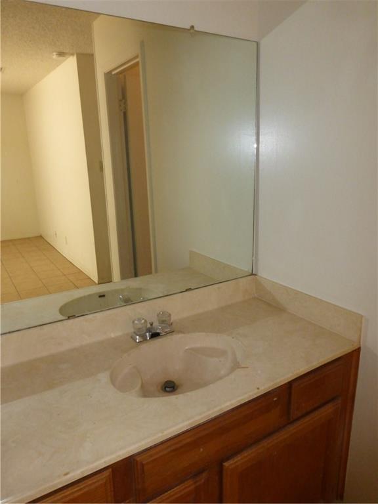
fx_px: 364
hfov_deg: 54.9
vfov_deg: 69.4
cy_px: 252
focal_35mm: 25
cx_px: 189
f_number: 3.3
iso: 400
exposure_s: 1/60
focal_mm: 4.3
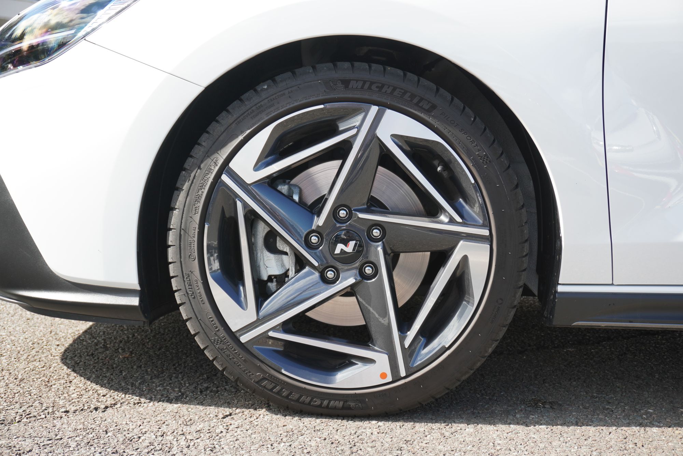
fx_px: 797
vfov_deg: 31.9
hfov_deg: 46.4
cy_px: 228
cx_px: 342
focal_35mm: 42
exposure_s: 1/80
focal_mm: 28
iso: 100
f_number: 5.6
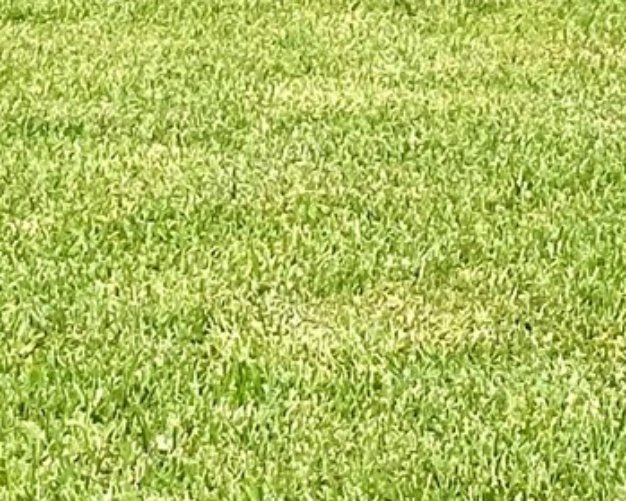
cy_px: -585
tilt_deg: -1.2
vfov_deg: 5.5
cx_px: 303
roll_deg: +0.0
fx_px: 5094
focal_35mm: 275
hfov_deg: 7.0
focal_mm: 6.86
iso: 64
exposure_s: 1/1517
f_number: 1.78
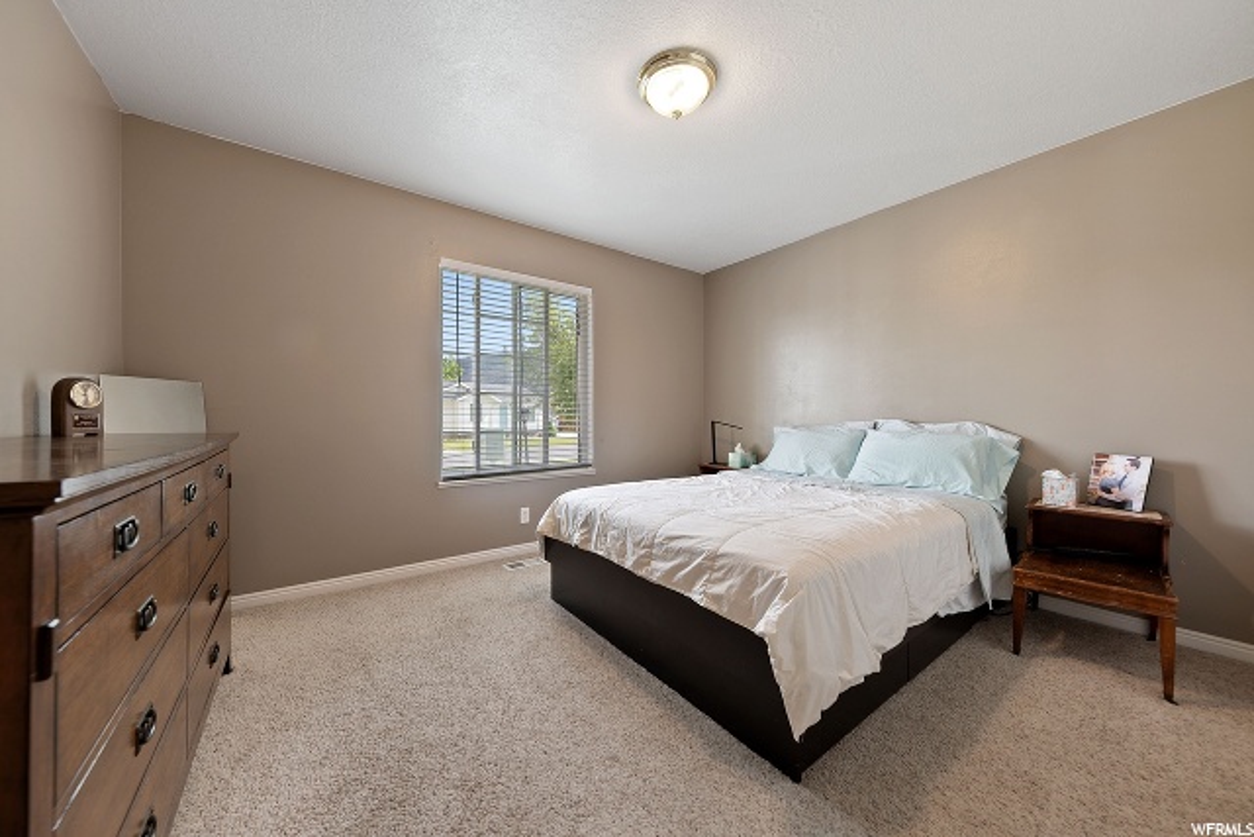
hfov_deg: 112.6
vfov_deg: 90.0
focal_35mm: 12
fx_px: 418
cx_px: 627
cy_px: 418
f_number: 8
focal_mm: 12
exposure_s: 1.3
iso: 100
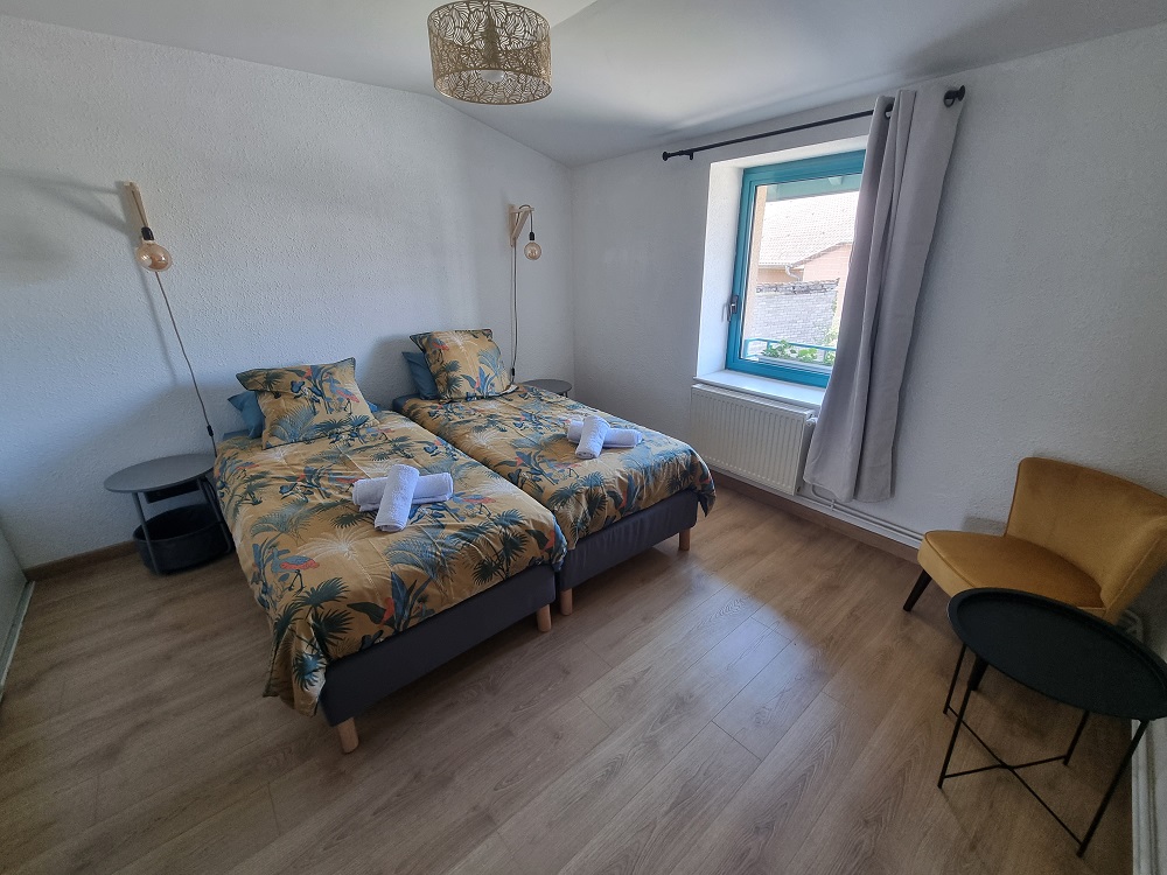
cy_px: 438
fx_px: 438
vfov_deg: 89.9
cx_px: 584
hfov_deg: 106.2
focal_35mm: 13
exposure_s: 1/60
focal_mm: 2.2
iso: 200
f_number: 2.2
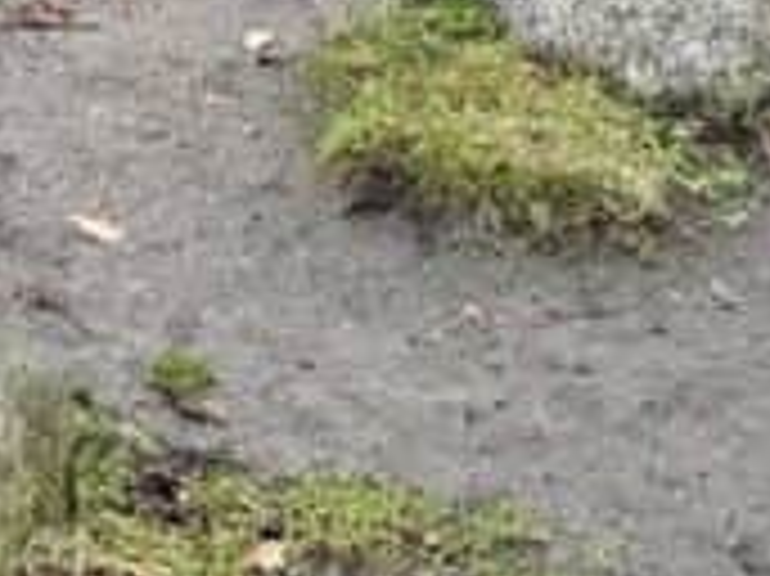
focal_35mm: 144
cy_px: -824
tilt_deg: -7.2
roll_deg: -0.4
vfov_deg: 9.2
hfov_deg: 13.4
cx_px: -81
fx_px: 3201
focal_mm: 6.76
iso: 500
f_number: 1.78
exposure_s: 1/60
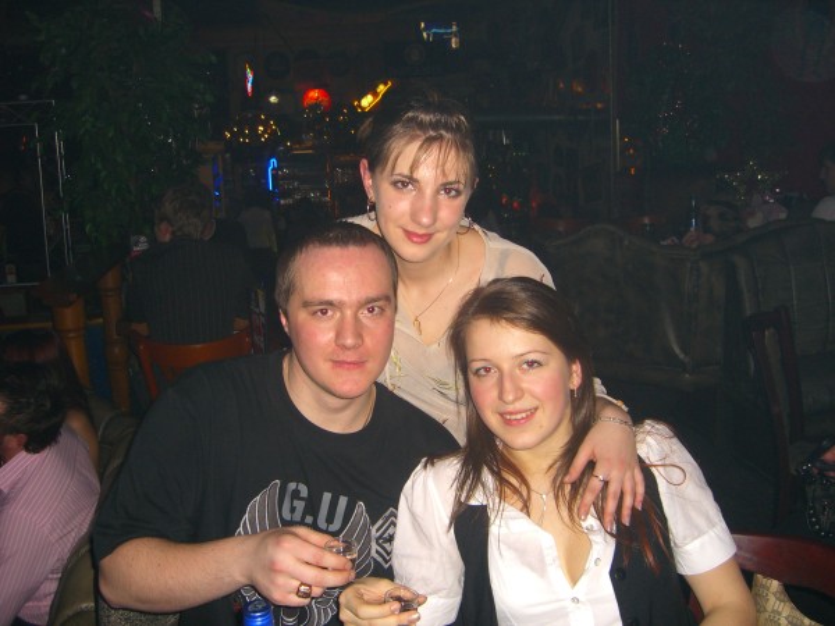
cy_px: 313
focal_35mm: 38
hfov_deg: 49.0
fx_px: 917
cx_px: 418
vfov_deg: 37.7
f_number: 2.8
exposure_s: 1/60
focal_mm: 7.9
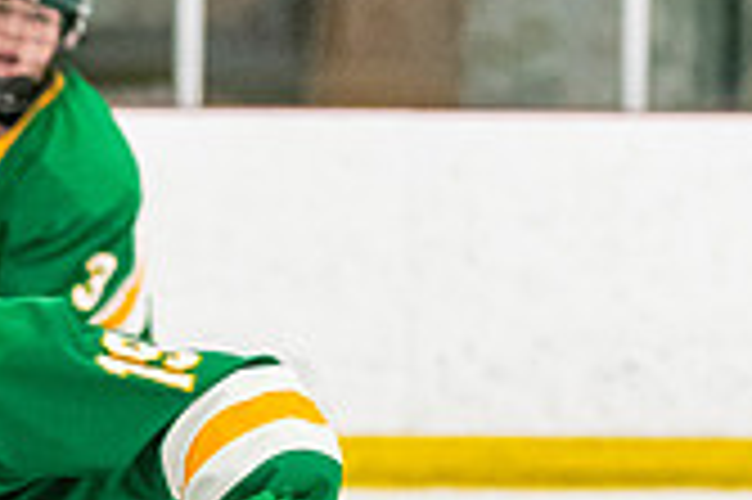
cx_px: -890
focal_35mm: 490
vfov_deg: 2.8
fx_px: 10225
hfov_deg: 4.1
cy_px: 477
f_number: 2.8
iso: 3200
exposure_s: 1/800
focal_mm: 92
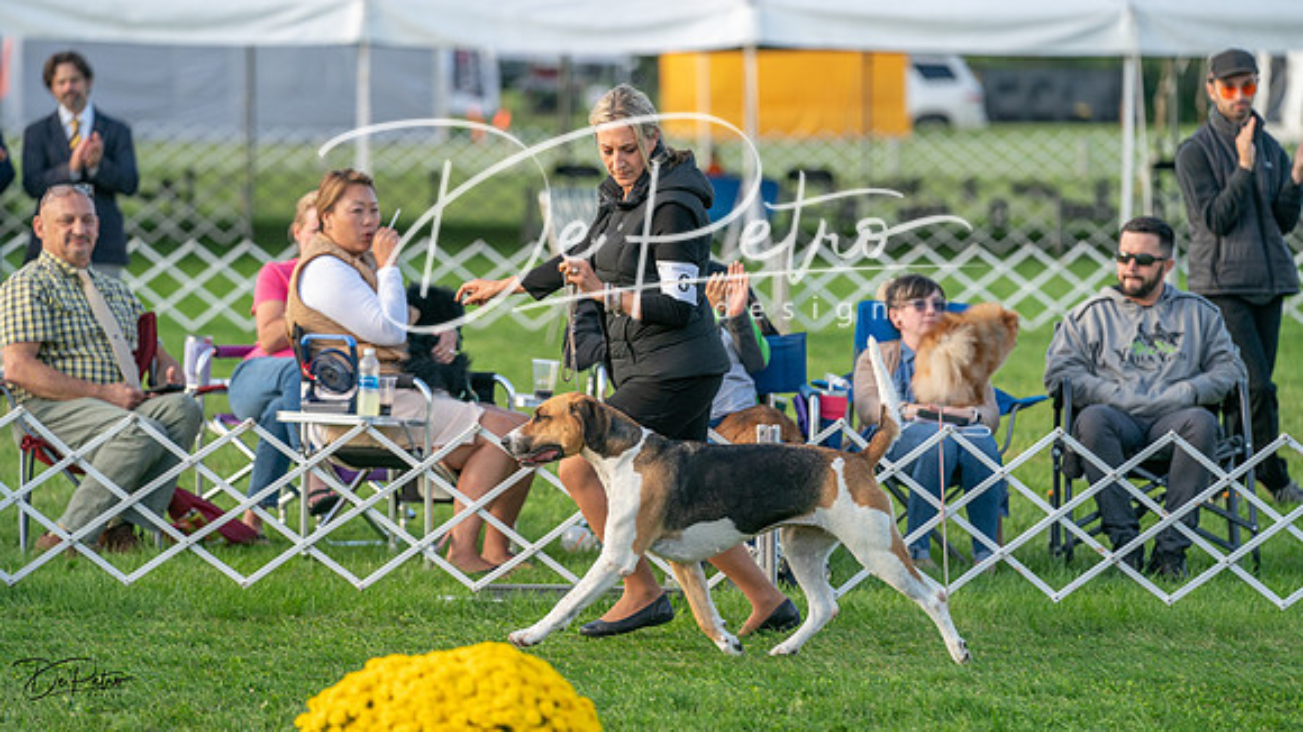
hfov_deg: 12.0
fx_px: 6187
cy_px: 366
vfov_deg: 6.8
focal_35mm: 179
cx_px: 652
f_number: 3.2
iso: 800
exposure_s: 1/2000
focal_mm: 171
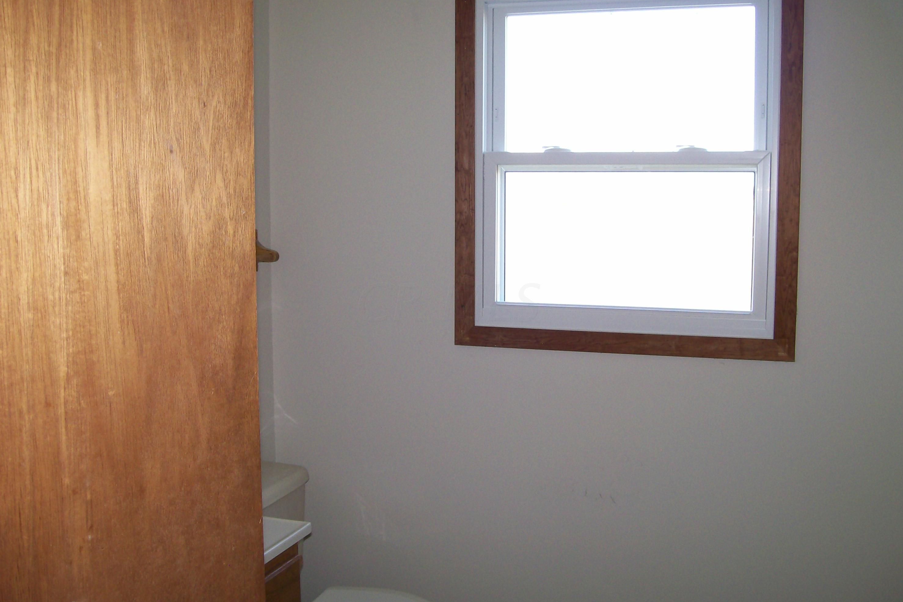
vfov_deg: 35.1
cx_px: 448
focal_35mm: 38
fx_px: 953
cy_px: 302
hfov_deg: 50.7
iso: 80
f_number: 2.7
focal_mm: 6
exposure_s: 1/64
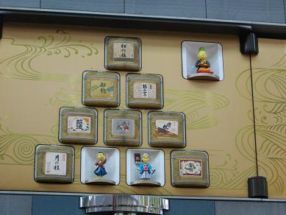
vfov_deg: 15.4
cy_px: 108
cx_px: 143
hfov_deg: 20.4
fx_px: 793
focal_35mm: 96
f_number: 5.2
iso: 363
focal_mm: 17.1
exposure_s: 1/100
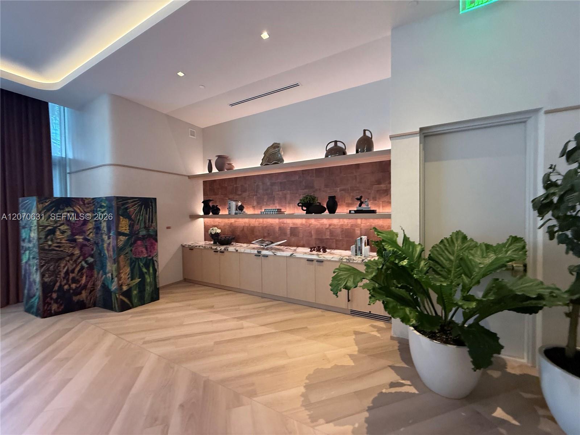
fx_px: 235
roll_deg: +0.6
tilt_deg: +1.6
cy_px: 218
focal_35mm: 14
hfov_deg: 102.1
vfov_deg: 85.7
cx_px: 290
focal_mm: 2.22
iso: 320
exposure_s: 1/60
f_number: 2.2
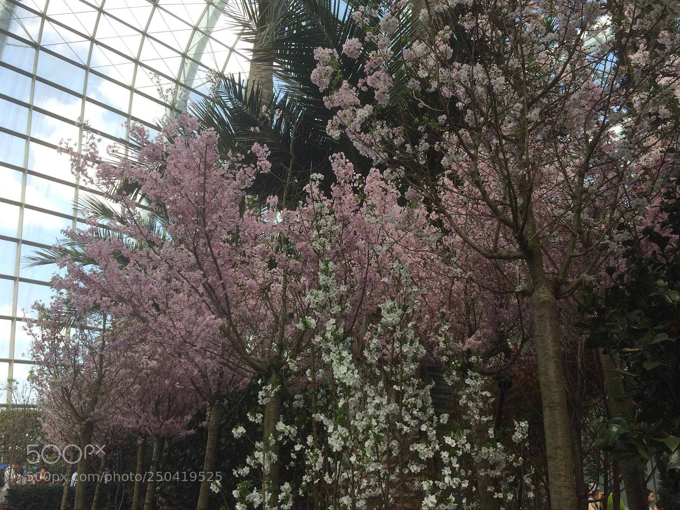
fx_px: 570
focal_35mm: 29
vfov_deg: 48.2
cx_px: 340
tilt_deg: +20.7
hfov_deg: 61.7
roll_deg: -1.2
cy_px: 255
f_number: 2.2
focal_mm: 4.15
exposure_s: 1/419
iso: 32
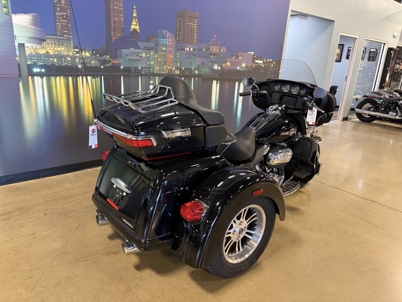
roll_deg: -3.5
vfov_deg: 53.1
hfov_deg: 67.3
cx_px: 201
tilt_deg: -16.7
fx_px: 302
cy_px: 151
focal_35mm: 26
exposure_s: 1/60
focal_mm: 5.96
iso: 320
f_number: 1.6
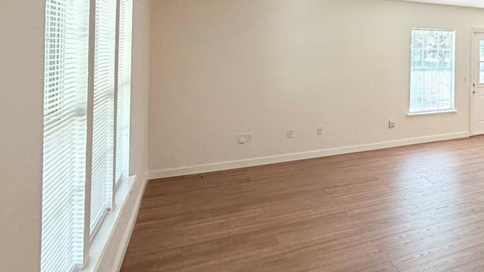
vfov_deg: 35.3
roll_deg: -1.4
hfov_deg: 48.7
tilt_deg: +0.2
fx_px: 411
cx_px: 496
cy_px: 48
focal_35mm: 32
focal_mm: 2.22
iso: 320
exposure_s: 1/120
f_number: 2.2
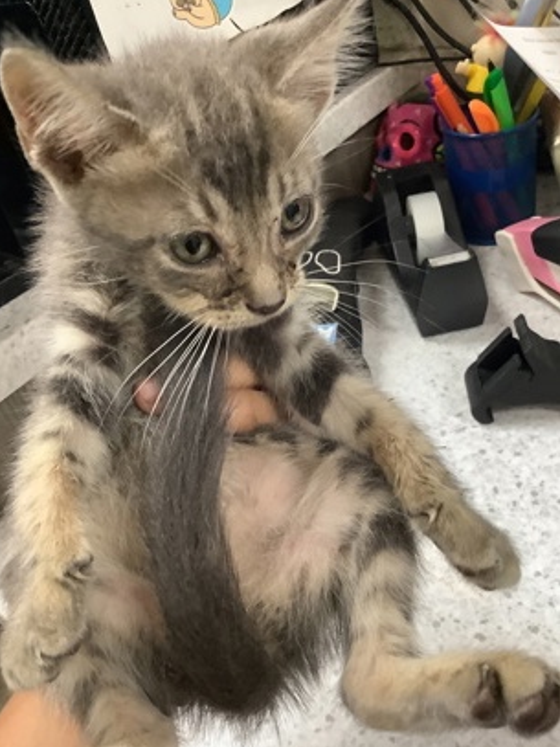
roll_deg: +16.2
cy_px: 382
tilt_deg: -37.5
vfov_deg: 56.8
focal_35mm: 32
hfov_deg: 44.1
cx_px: 273
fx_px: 691
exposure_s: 1/50
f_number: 2.4
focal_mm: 3.3
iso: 320
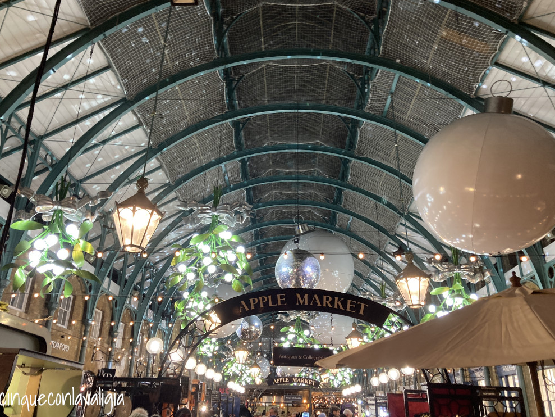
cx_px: 270
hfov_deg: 61.6
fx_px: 465
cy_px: 202
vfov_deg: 48.2
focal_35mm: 29
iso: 200
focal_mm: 3.99
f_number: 1.8
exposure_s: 1/50
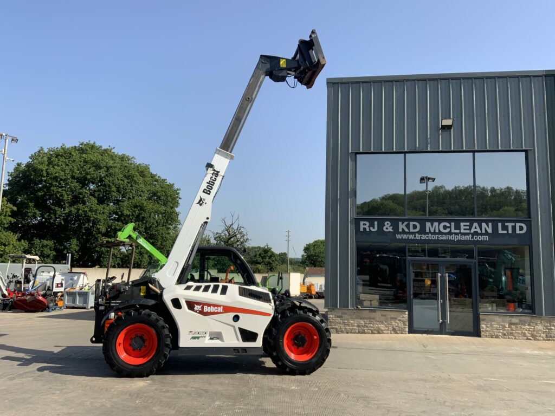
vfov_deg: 48.2
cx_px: 278
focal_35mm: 29
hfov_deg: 61.7
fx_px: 465
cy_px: 208
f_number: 1.8
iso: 16
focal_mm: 3
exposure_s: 1/1786
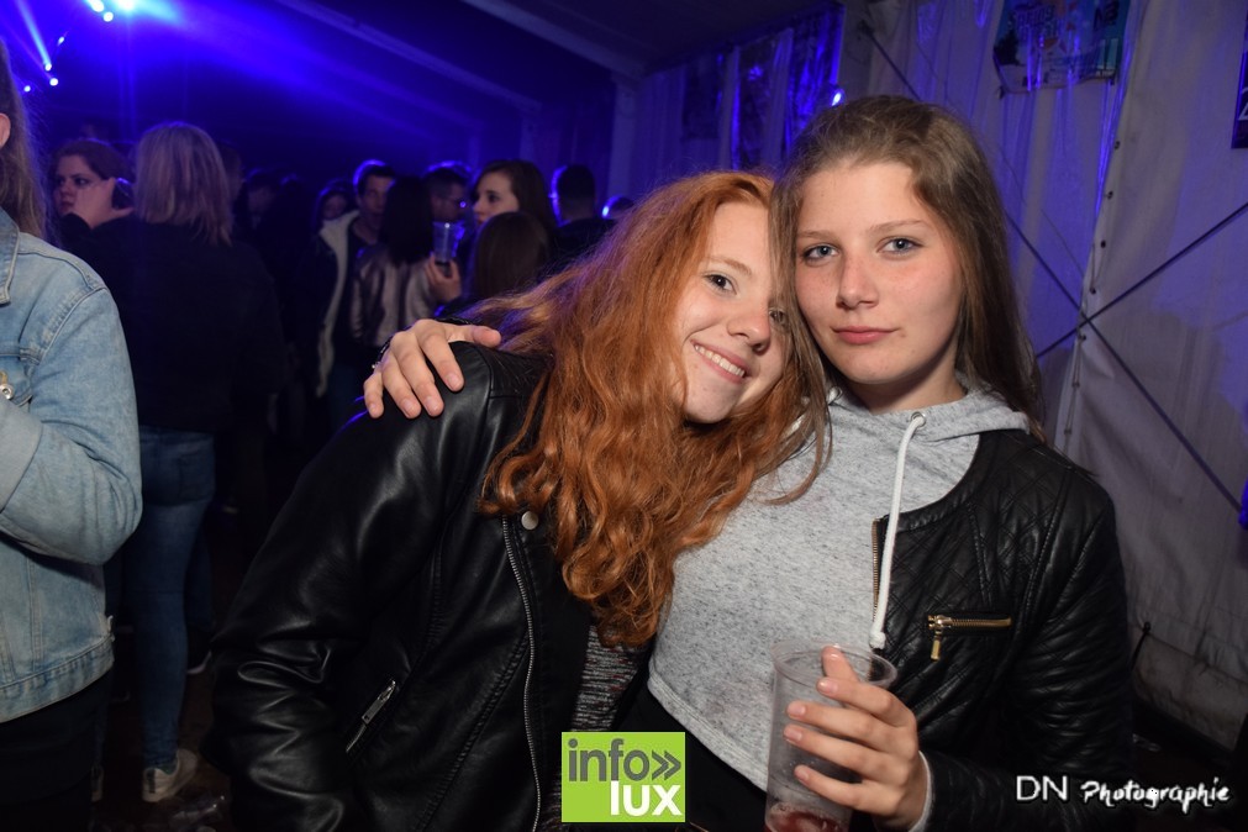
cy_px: 416
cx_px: 624
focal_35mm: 36
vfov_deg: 36.9
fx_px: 1248
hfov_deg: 53.1
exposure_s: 1/50
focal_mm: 24
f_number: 4
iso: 1600
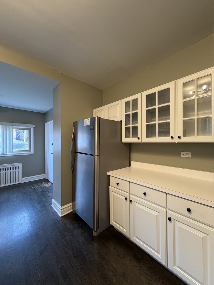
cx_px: 107
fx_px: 115
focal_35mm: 14
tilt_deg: +1.1
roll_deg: +0.8
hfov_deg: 85.7
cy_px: 142
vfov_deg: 102.1
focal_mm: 2.22
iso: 250
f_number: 2.2
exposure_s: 1/60
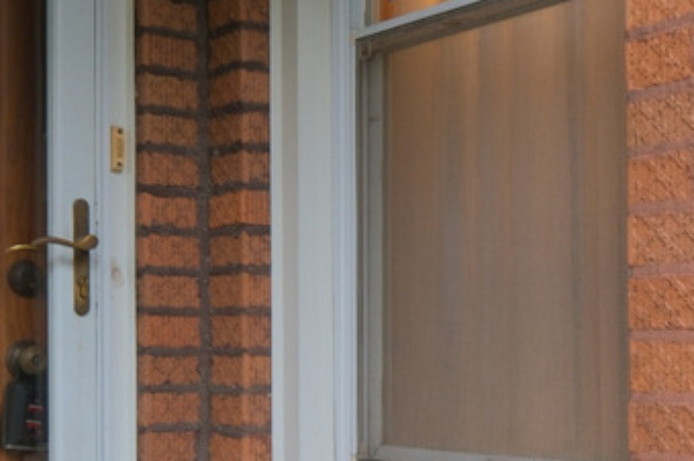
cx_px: 374
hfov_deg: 32.4
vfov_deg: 21.8
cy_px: 284
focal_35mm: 62
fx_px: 1194
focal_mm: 8.7
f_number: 7.1
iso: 250
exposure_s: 1/4
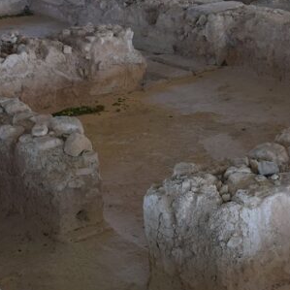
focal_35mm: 96
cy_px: 170
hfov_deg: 18.0
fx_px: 910
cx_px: 227
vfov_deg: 18.1
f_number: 5.6
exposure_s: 1/125
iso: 400
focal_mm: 22
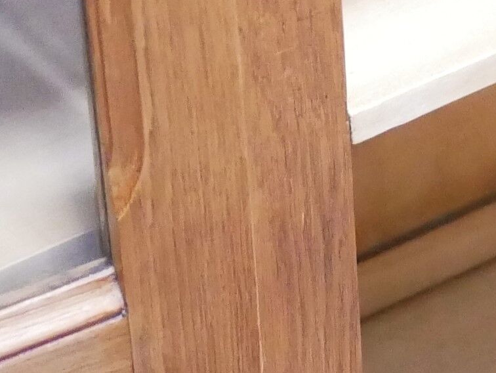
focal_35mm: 243
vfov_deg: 6.0
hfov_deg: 8.1
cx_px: 572
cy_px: -384
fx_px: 3484
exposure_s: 1/60
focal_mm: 20
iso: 3200
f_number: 1.7
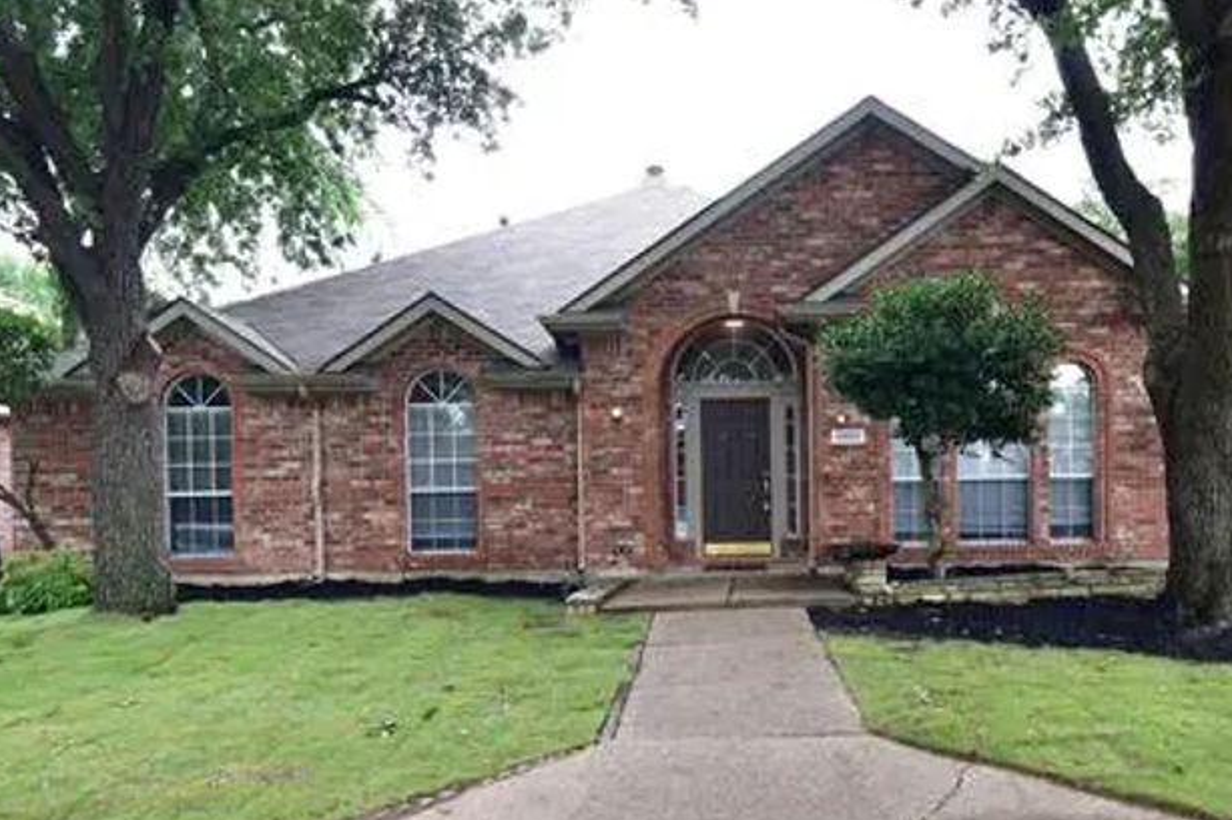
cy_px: 521
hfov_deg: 71.0
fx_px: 855
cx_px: 718
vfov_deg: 50.6
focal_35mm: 25
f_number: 7.1
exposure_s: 1/15
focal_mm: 10
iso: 100
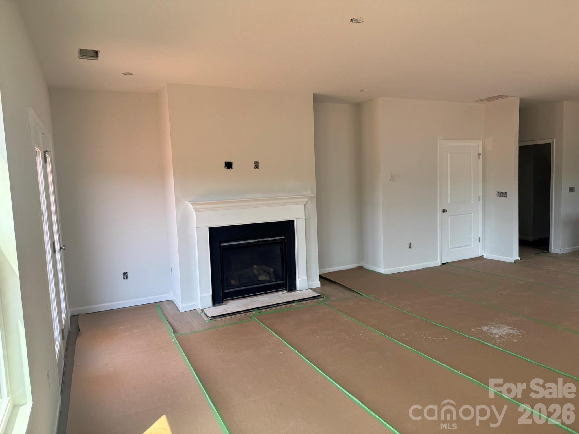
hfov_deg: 71.6
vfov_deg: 56.8
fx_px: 401
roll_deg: +2.2
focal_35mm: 24
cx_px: 290
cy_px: 217
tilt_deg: -4.3
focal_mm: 6.76
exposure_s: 1/435
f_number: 1.78
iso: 100
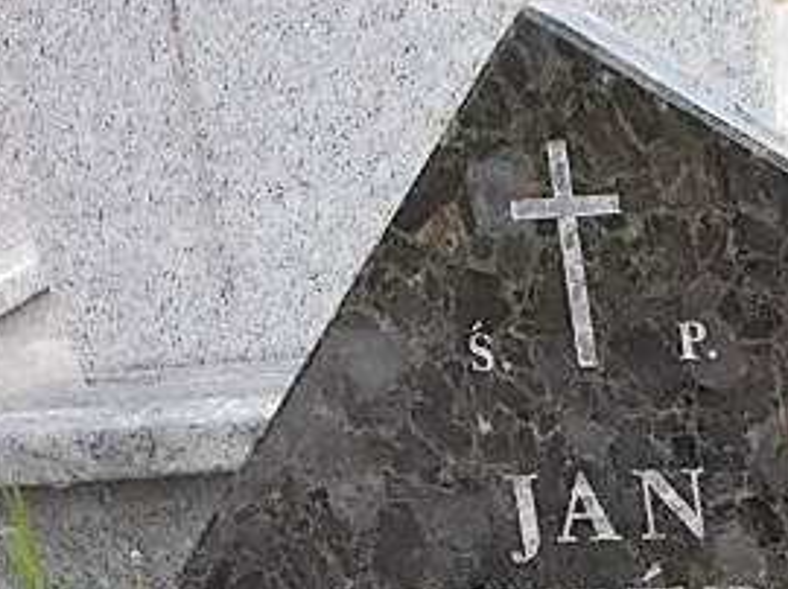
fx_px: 2752
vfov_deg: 12.1
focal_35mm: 121
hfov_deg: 15.8
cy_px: 574
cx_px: 867
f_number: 3.6
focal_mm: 7.2
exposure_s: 1/160
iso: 80
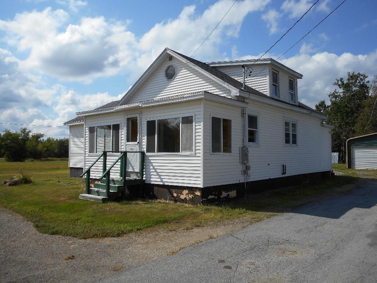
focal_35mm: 29
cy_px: 142
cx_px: 188
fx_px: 316
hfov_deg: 61.7
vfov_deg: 48.2
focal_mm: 5.2
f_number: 4
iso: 80
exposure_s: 1/1000
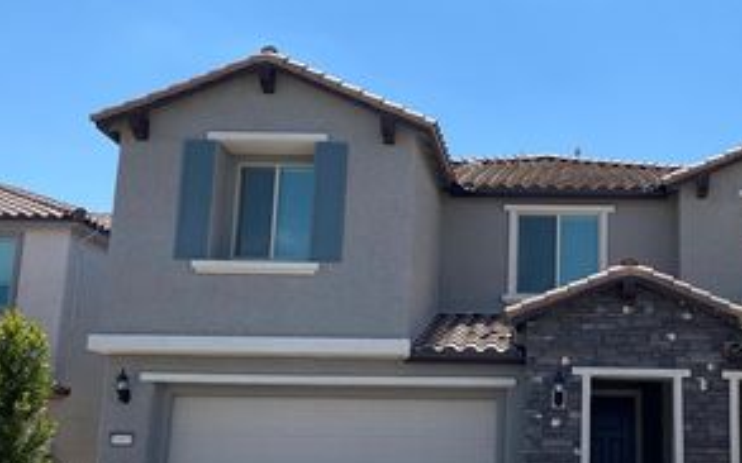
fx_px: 950
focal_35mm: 47
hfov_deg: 41.6
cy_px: 305
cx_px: 542
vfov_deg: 27.3
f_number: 1.8
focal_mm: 4.25
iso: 32
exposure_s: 1/2358
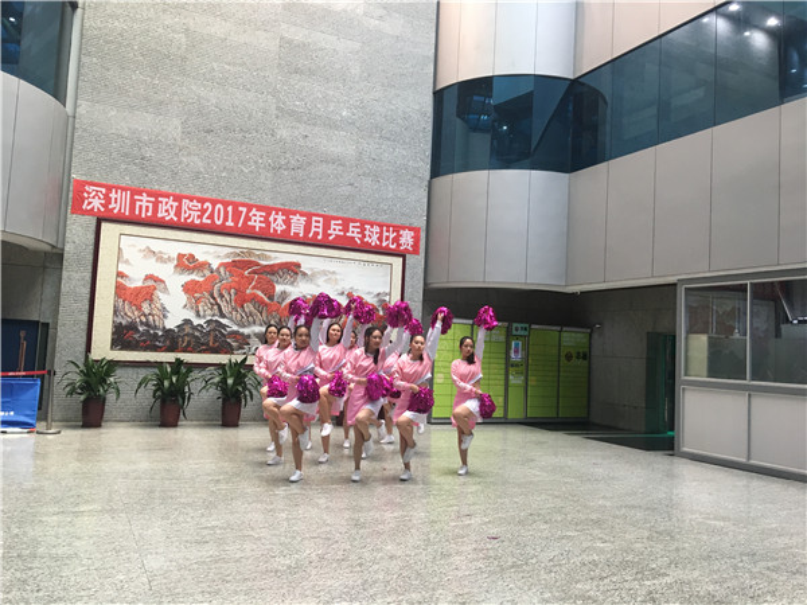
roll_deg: -3.5
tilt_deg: +5.1
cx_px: 404
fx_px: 676
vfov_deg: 48.2
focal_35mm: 29
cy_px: 302
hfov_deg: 61.7
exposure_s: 1/33
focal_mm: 4.15
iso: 100
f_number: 2.2
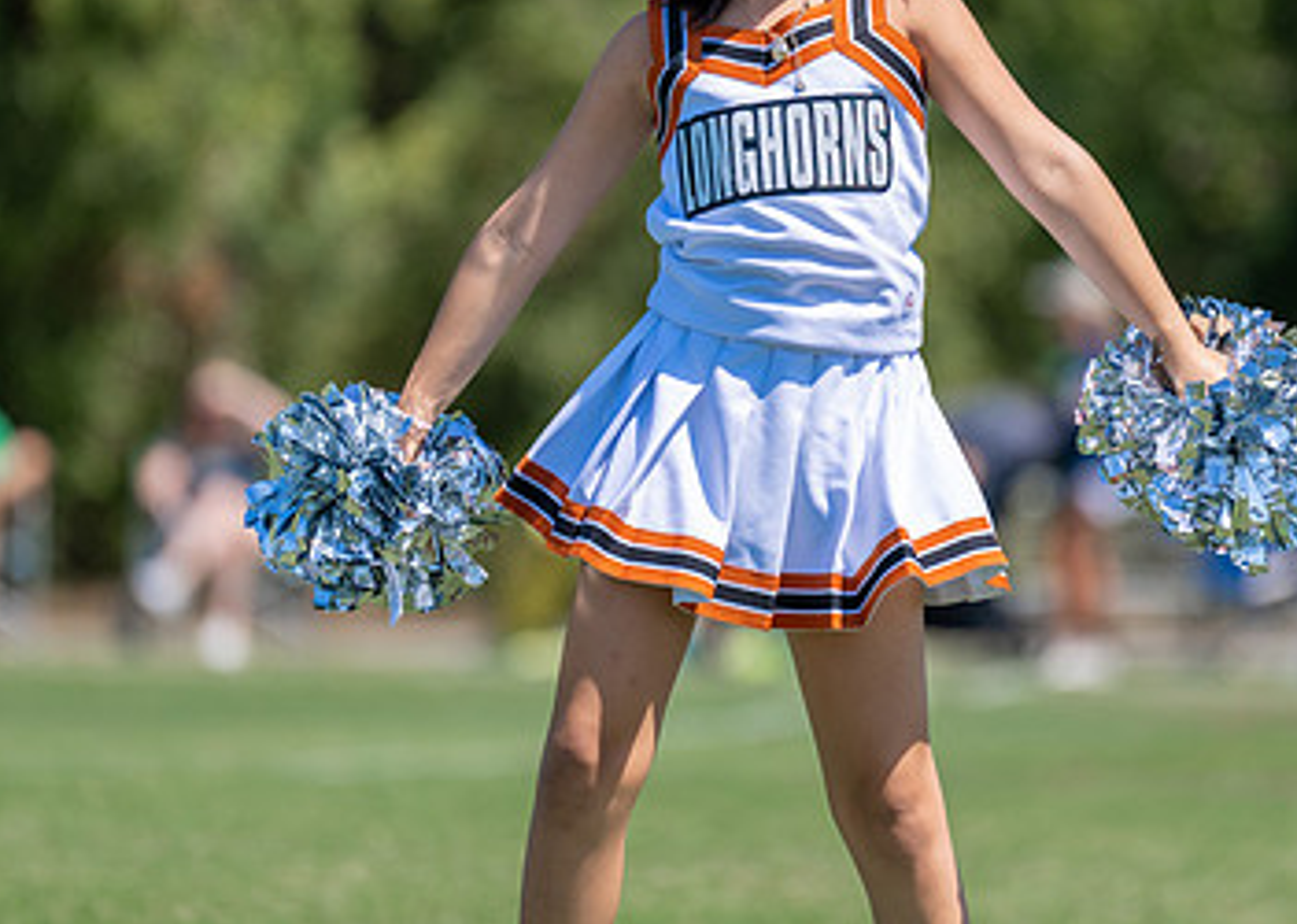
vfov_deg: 4.1
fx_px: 12991
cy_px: 303
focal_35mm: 353
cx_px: 732
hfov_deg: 5.7
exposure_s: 1/2000
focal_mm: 200
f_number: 2.8
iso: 100
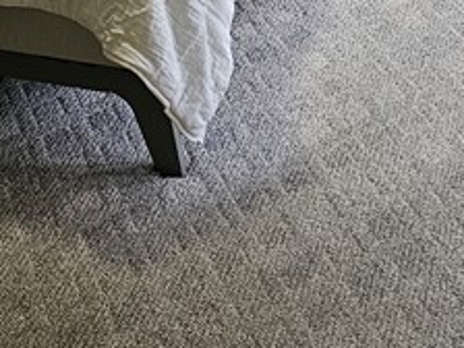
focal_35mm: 105
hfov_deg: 18.7
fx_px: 1407
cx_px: 153
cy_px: -201
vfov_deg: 13.2
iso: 800
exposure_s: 1/120
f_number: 1.7
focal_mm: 6.3
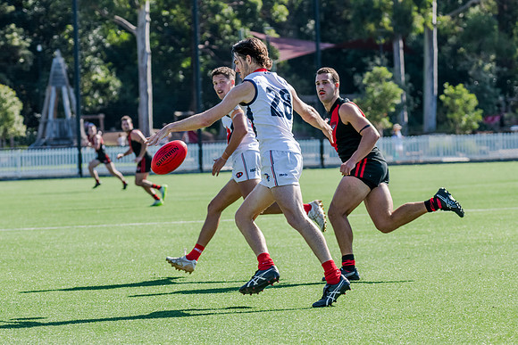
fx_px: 2805
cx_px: 256
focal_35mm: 195
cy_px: 163
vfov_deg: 7.1
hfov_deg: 10.6
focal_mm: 170
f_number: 7.1
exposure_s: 1/1600
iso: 800
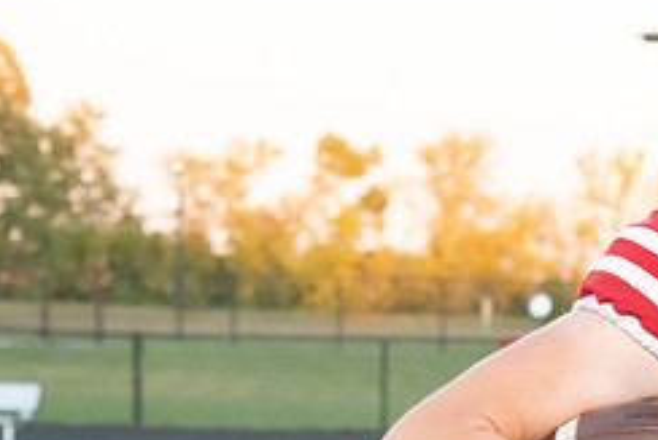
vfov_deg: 4.0
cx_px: 734
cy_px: 482
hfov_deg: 5.9
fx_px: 6309
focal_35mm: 345
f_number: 9
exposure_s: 1/400
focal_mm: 145
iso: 8000
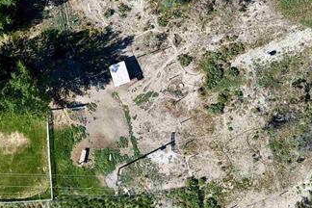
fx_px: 685
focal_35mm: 79
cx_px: 150
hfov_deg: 25.7
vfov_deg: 16.1
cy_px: -83
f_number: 1.8
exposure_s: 1/3000
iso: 110
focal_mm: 8.67
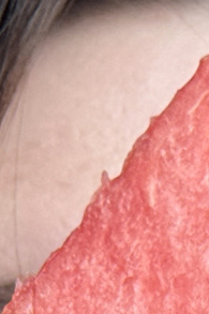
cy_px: 585
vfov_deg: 5.9
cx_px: 228
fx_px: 2973
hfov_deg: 4.0
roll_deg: +0.4
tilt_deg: +16.6
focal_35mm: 341
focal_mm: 6.86
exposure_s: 1/369
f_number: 1.78
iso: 64
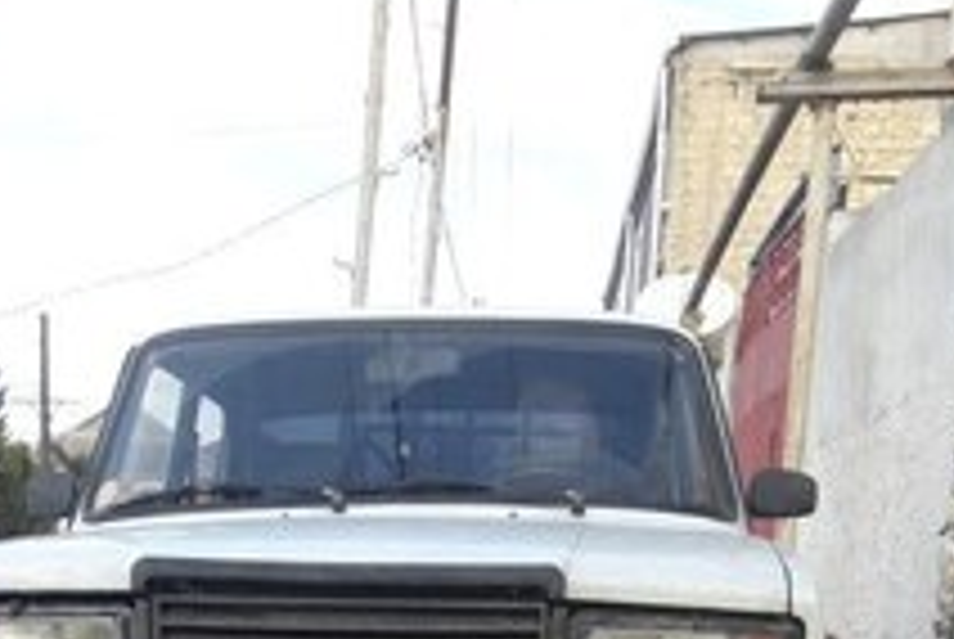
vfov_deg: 17.8
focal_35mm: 68
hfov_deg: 29.5
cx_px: 342
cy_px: 976
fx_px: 1804
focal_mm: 3.7
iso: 40
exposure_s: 1/541
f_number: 1.9
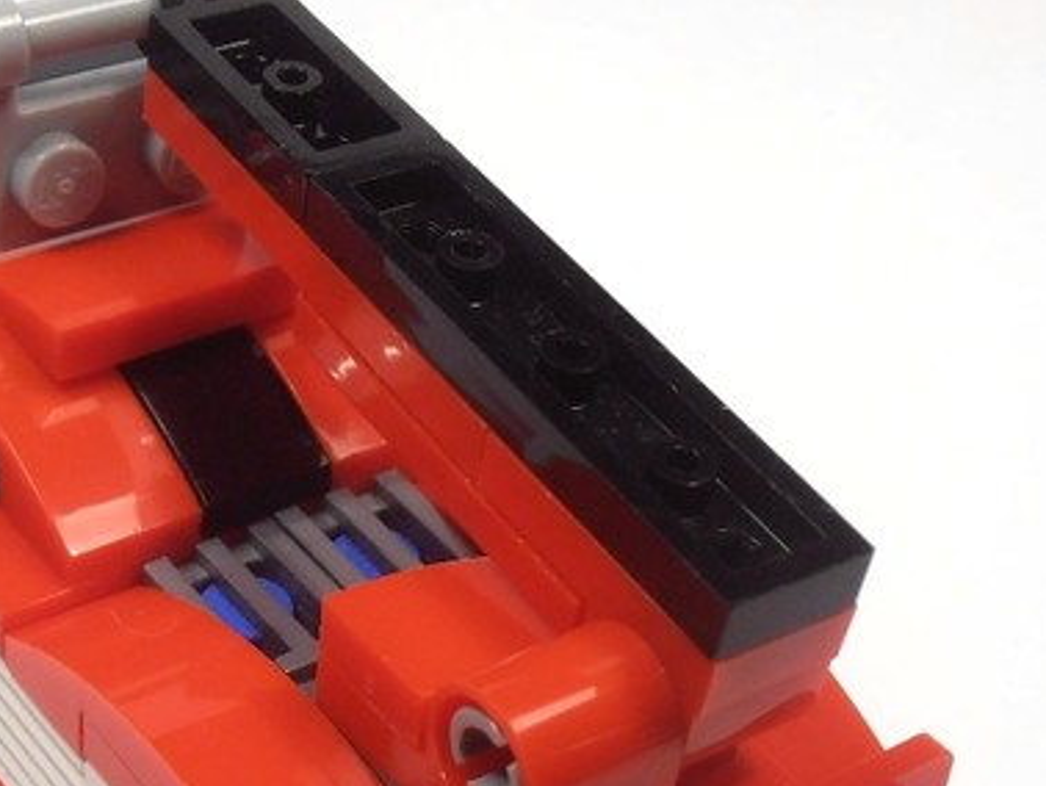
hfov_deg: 22.0
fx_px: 2661
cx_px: 249
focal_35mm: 88
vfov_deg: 16.7
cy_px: 574
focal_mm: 6.61
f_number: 3.9
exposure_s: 1/60
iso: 80
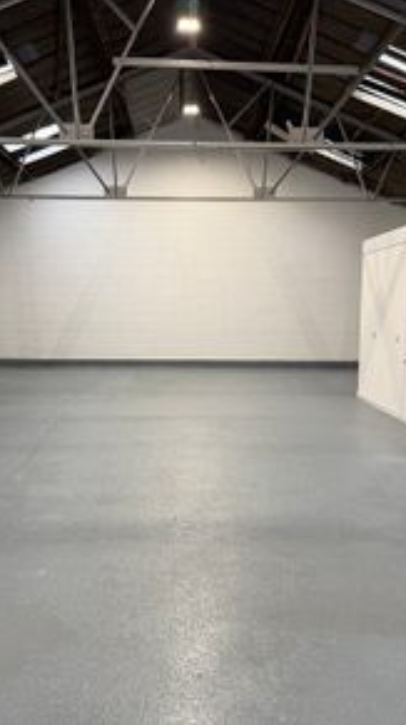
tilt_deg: -3.7
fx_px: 691
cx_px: 197
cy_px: 354
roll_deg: -1.1
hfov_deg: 32.7
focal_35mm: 36
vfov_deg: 55.3
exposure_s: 1/100
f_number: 1.78
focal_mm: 6.76
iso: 80
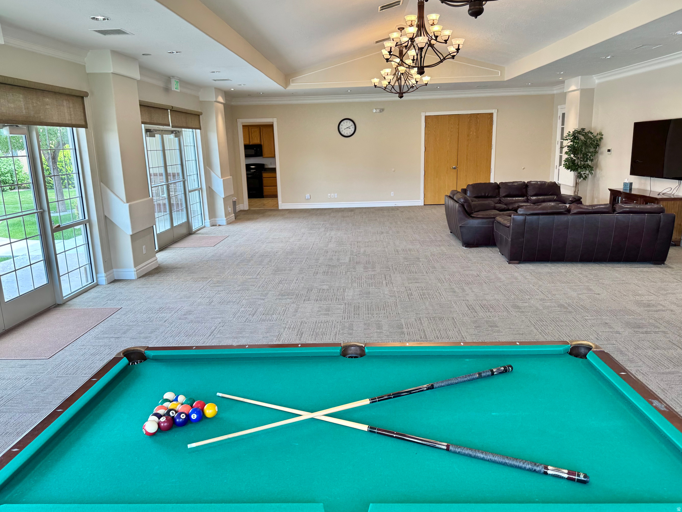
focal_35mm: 24
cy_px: 256
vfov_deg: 56.8
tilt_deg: -13.3
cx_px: 341
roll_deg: -0.5
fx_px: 473
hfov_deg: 71.6
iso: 80
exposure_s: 1/120
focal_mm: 6.76
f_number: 1.78
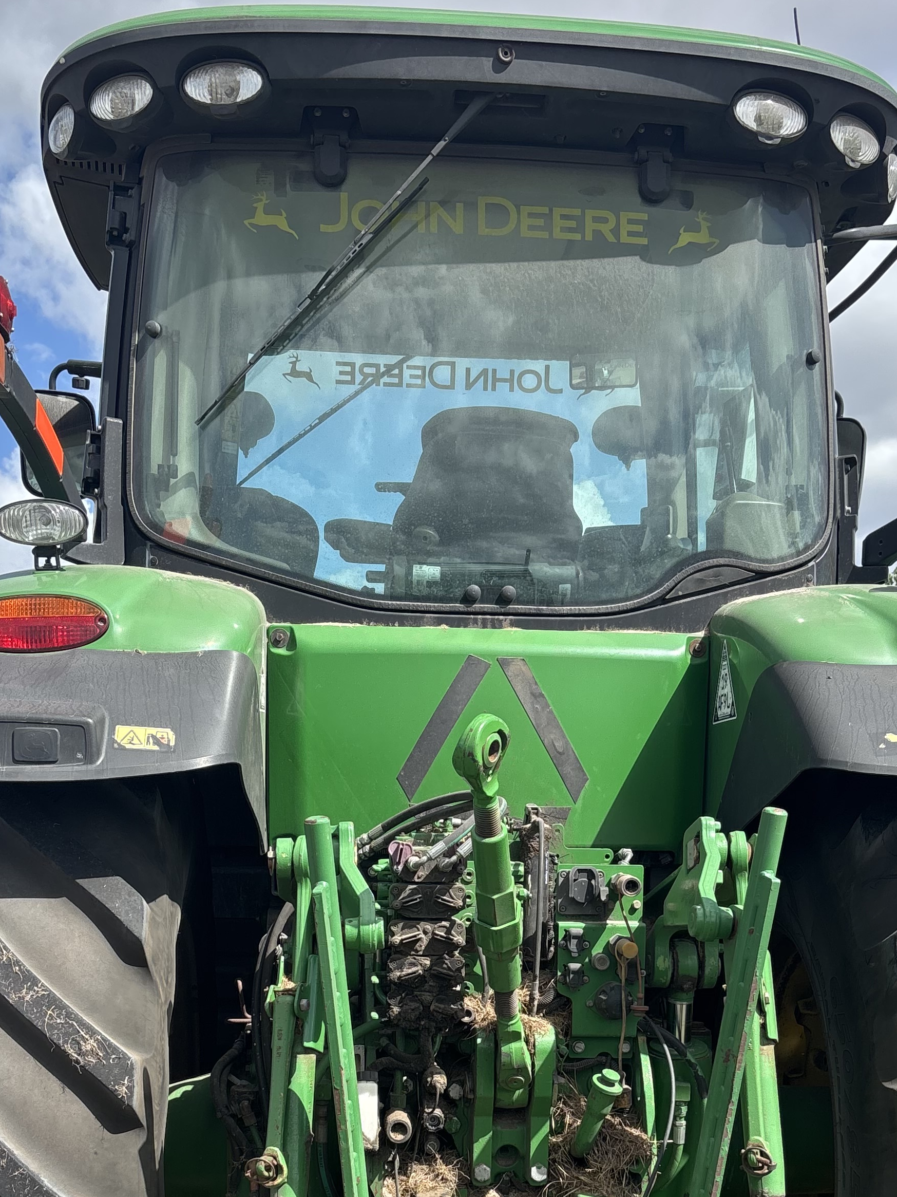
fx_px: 1555
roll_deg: -1.6
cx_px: 496
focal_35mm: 45
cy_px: 931
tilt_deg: -2.9
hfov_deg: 32.2
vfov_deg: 40.6
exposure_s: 1/1695
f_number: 1.6
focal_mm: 5.96
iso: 50
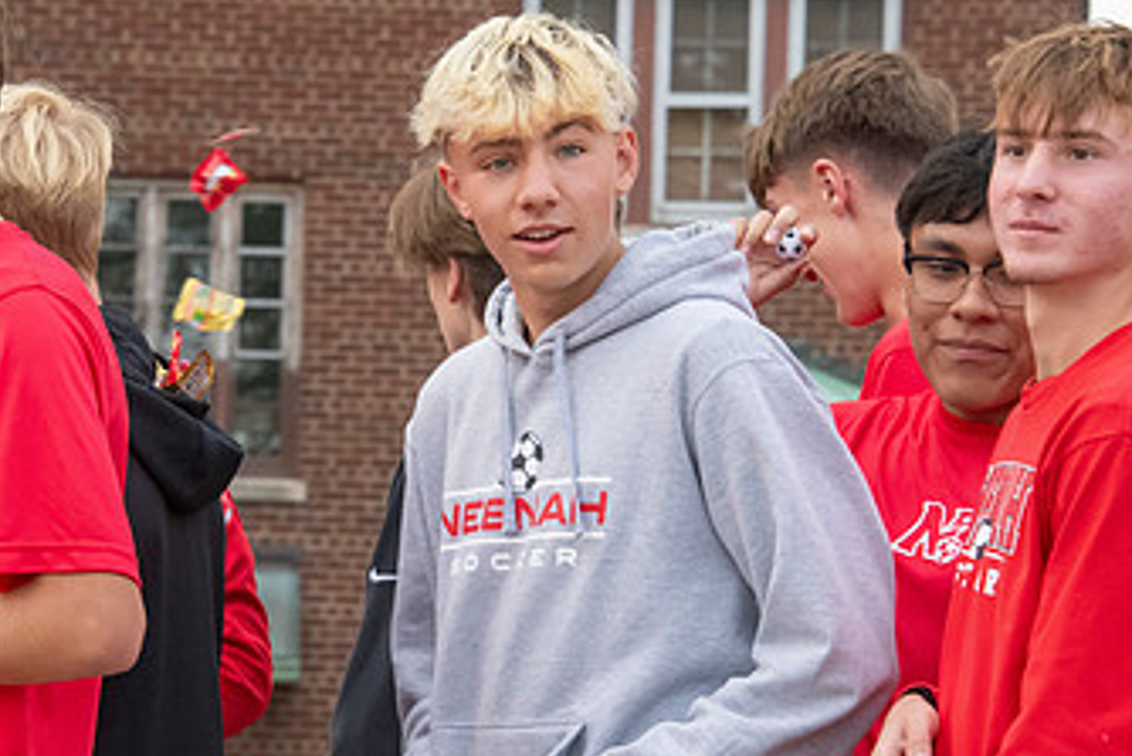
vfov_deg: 5.5
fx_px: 7927
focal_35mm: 252
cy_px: 490
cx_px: 380
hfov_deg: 8.2
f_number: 11
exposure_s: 1/250
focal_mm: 145
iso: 3200
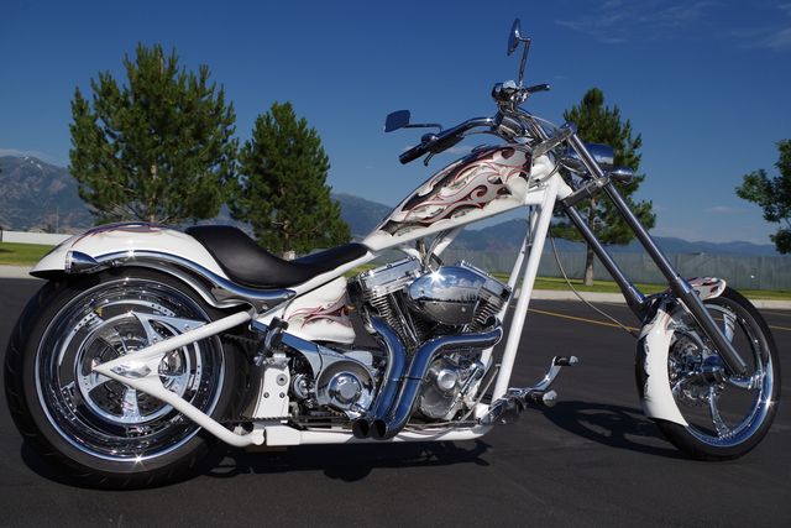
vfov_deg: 38.9
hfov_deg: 55.8
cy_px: 264
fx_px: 747
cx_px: 396
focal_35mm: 34
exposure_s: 1/500
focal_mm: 23.13
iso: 100
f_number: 9
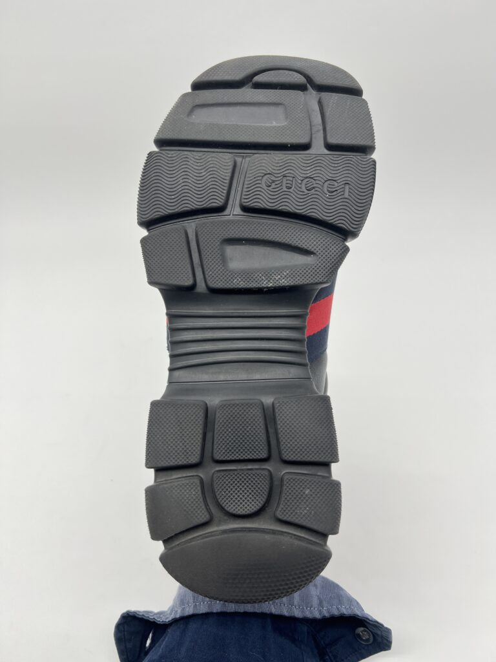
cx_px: 248
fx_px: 497
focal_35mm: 26
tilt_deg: -40.7
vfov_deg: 67.3
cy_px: 331
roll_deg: +5.4
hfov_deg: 53.1
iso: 32
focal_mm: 5.7
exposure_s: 1/110
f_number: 1.5
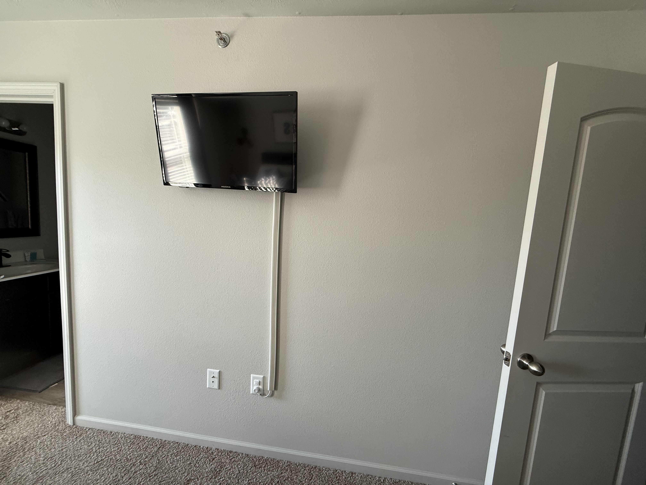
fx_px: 261
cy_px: 242
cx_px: 323
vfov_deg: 85.7
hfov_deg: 102.1
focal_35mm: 14
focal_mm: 2.22
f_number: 2.2
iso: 200
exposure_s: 1/99
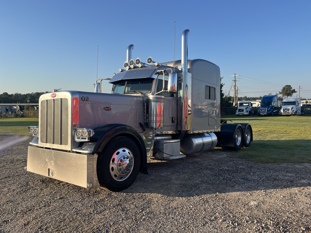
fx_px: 234
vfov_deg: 53.1
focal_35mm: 26
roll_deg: +0.0
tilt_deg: -3.8
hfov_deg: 67.3
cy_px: 116
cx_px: 156
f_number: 1.6
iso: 50
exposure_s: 1/1600
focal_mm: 5.1
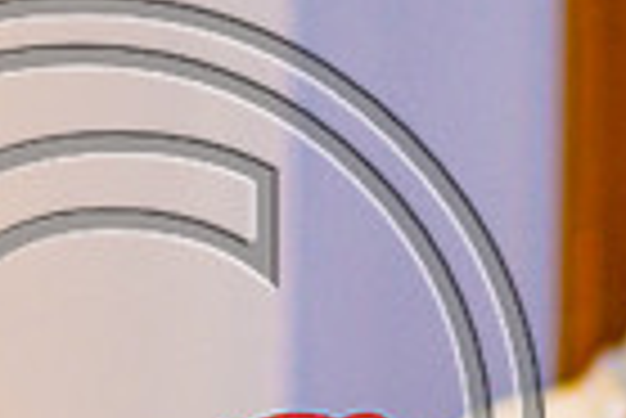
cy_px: 500
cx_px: -158
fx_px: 15353
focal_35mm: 882
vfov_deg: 1.6
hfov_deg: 2.3
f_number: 1.4
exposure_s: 1/100
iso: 100
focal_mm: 105
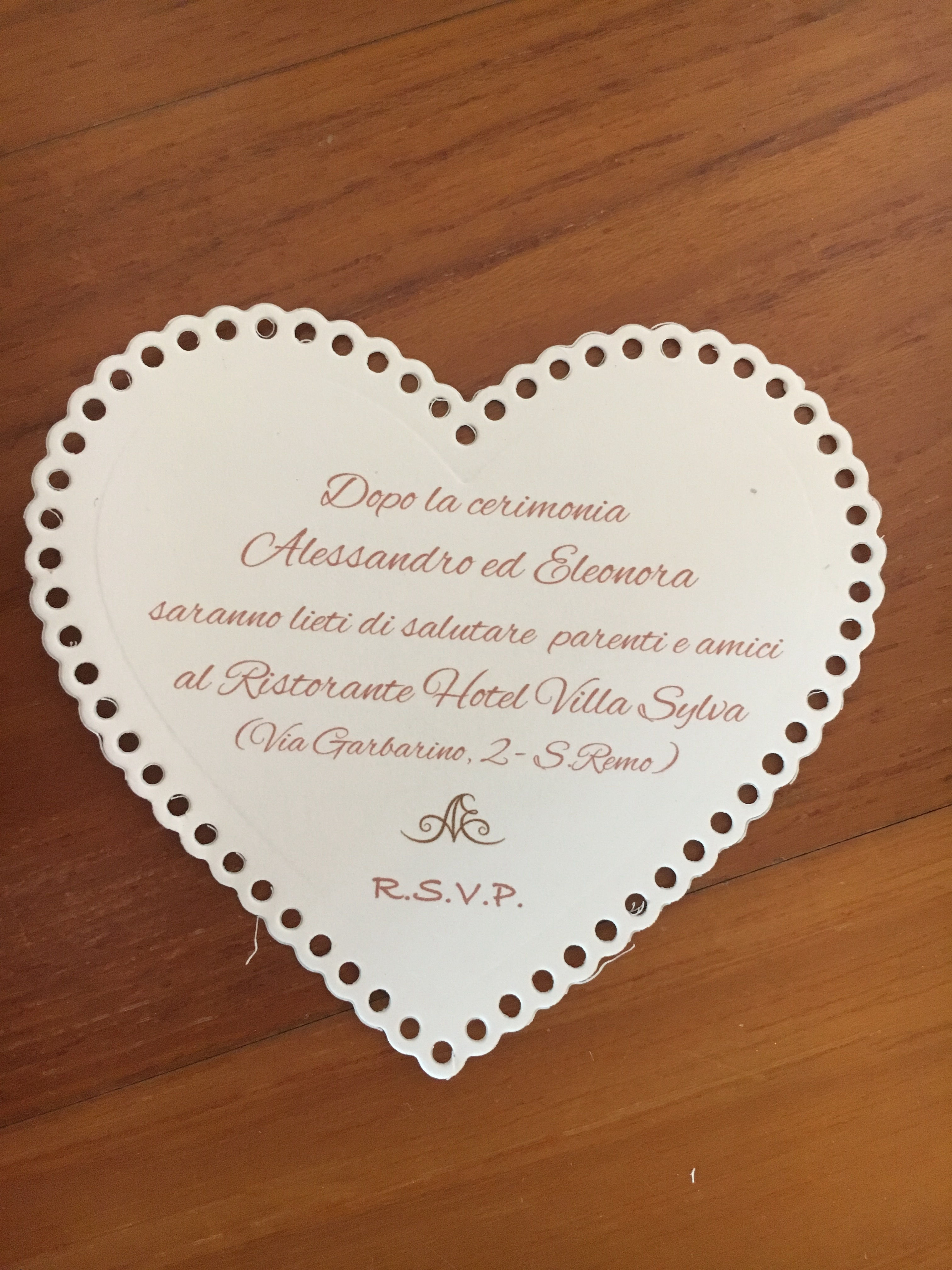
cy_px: 635
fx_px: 1063
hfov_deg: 48.2
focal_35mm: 29
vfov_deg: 61.7
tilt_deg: -86.1
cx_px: 476
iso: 200
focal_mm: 4.15
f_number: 2.2
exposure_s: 1/25
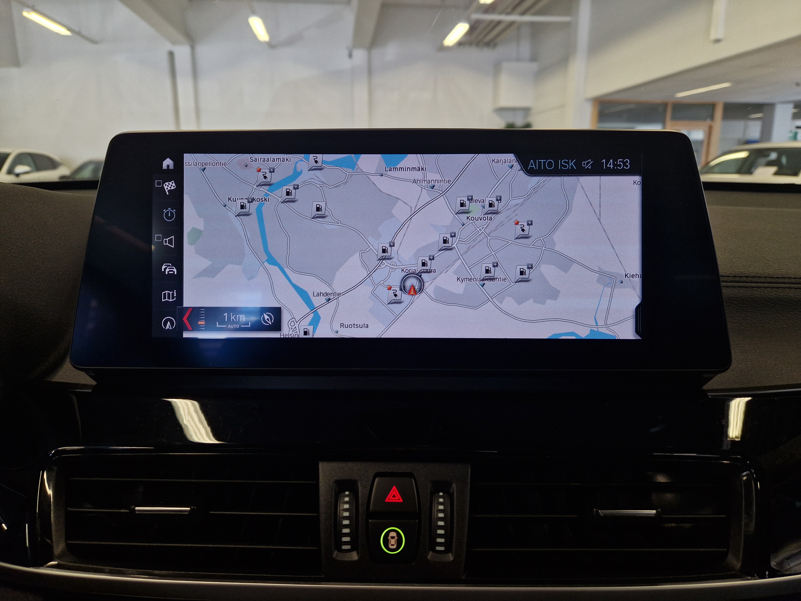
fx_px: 532
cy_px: 300
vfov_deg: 58.9
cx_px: 400
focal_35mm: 23
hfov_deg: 73.9
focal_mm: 5.4
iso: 125
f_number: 1.8
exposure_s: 1/180
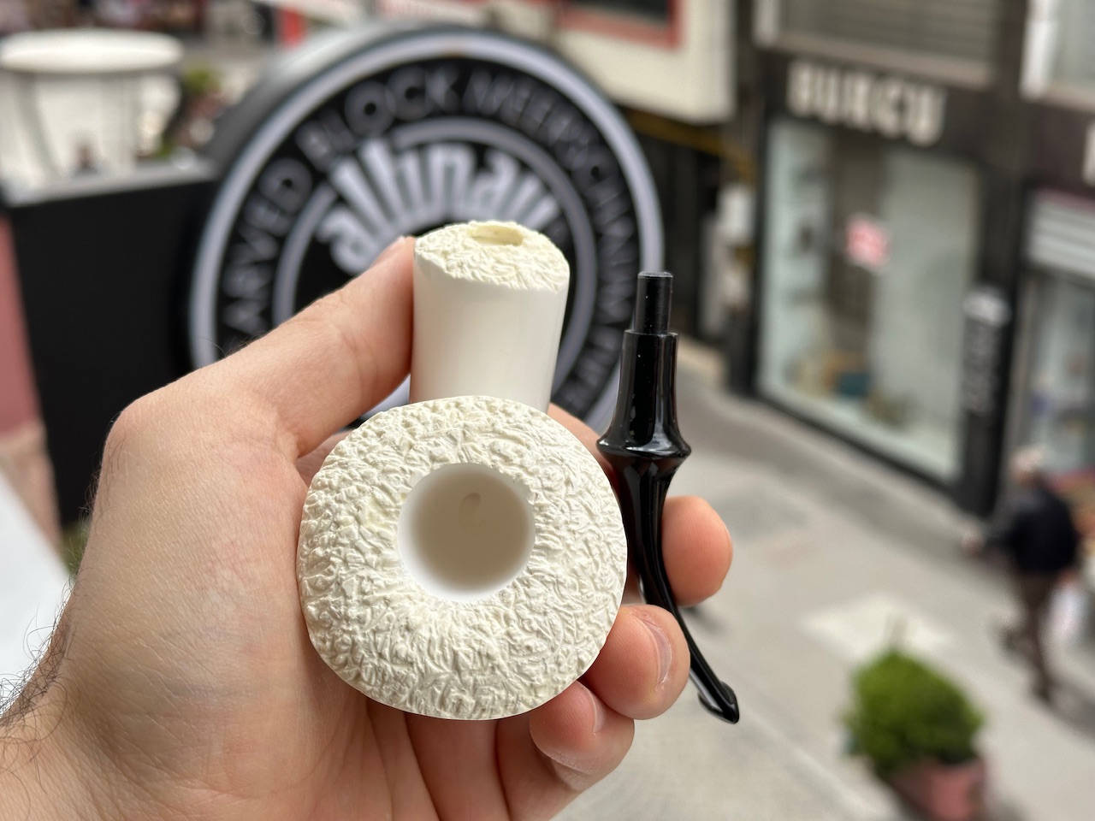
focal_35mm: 48
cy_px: 410
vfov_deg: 30.3
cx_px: 548
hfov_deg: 39.7
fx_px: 1518
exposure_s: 1/1199
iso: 64
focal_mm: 6.86
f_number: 1.78
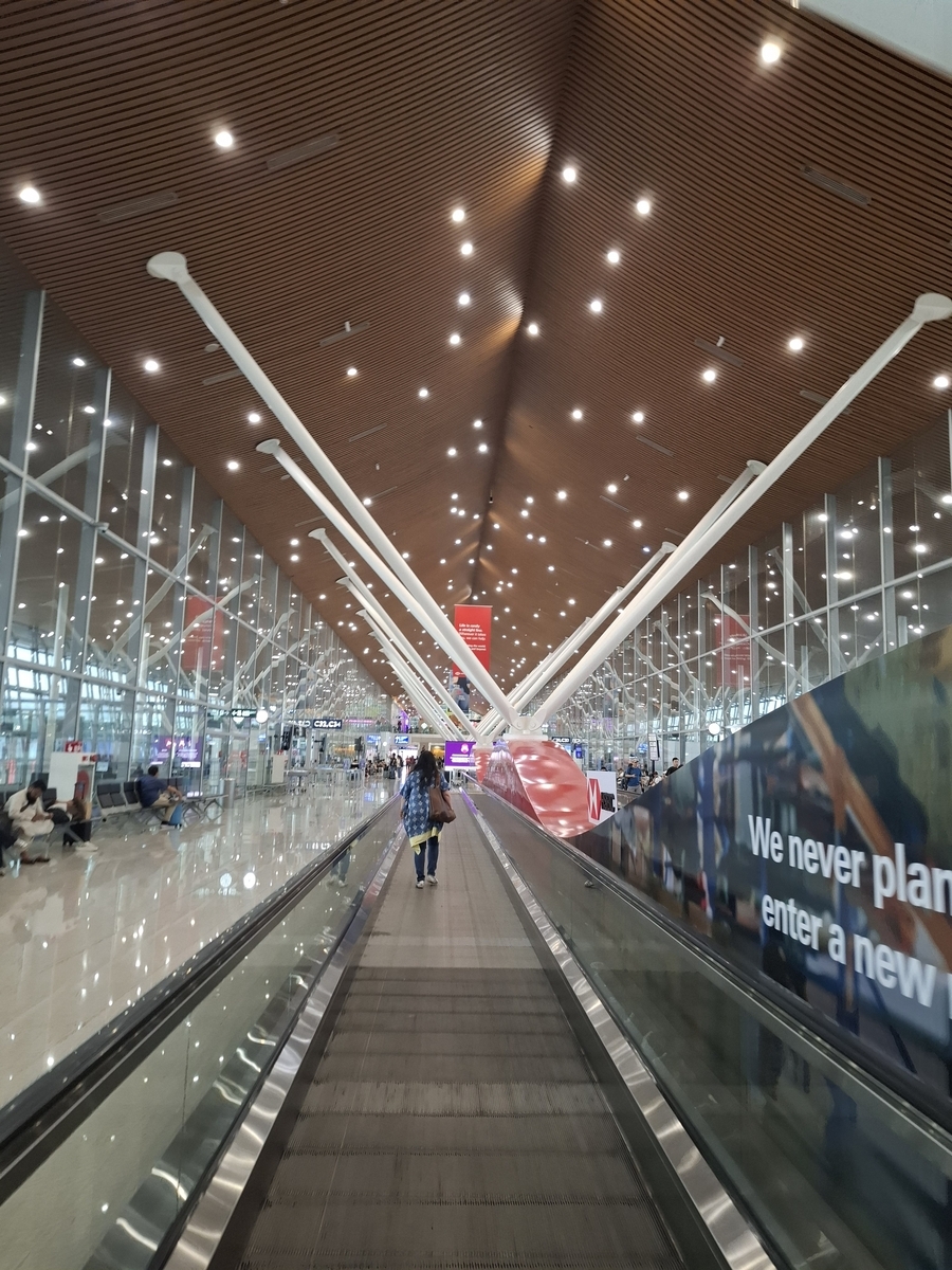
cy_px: 635
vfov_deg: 73.9
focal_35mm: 23
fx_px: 843
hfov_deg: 58.9
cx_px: 476
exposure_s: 1/50
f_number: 1.8
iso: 200
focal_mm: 5.54
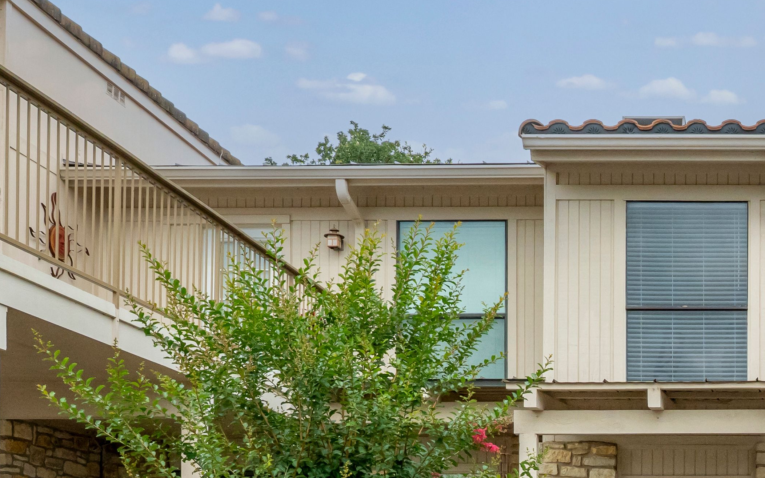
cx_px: 788
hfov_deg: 32.9
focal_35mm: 56
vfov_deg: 21.2
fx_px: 1168
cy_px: 606
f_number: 11
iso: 800
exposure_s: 1/640
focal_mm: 14
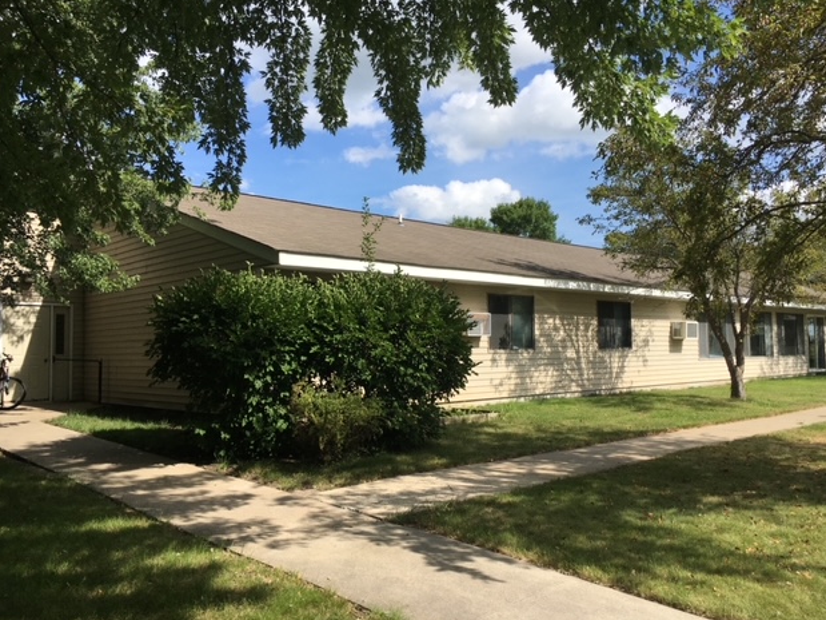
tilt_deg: +5.1
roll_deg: +0.3
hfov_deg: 60.0
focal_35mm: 30
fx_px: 716
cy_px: 313
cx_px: 426
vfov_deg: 46.8
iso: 25
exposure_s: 1/1538
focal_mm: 4.15
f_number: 2.2
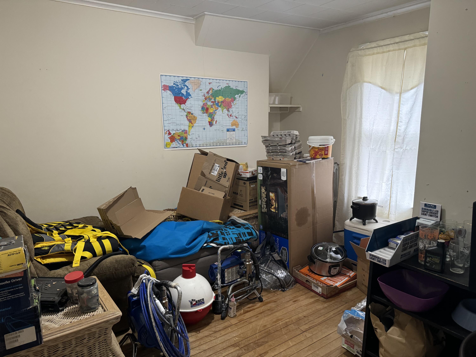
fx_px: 330
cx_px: 238
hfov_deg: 71.6
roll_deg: +0.0
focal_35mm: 24
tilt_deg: -11.5
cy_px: 178
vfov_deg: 56.8
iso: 400
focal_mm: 6.86
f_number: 1.78
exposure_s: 1/60
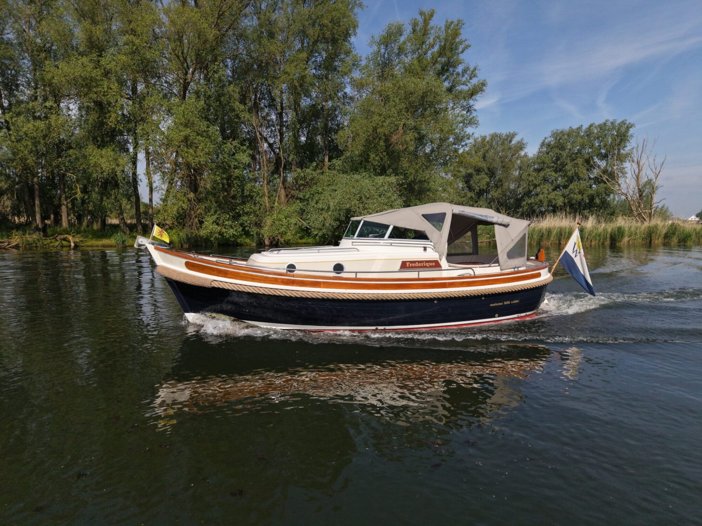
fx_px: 487
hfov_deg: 71.6
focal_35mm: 24
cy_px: 263
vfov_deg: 56.8
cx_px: 351
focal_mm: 8.67
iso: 210
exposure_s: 1/1000
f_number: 1.8
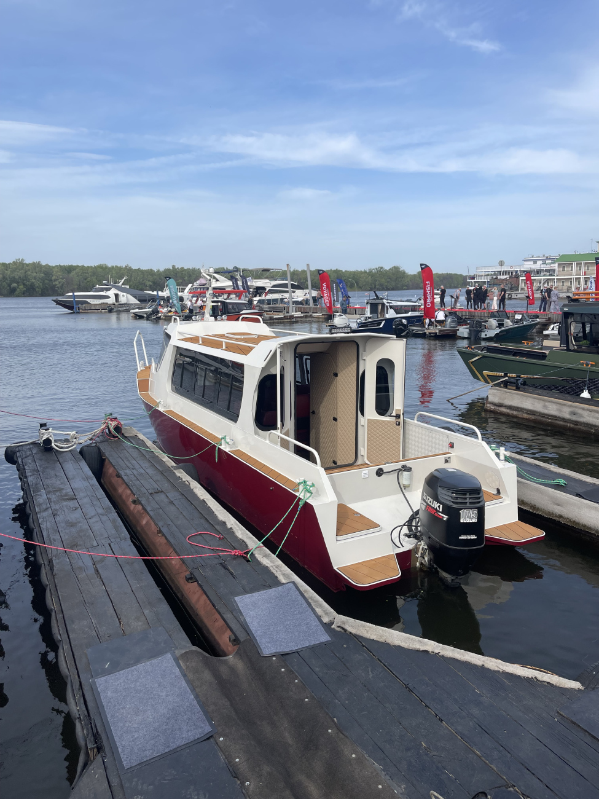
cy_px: 400
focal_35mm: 25
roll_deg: +3.2
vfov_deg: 69.4
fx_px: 577
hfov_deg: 54.9
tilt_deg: -9.3
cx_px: 300
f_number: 1.6
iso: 32
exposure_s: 1/3344
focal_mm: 5.1
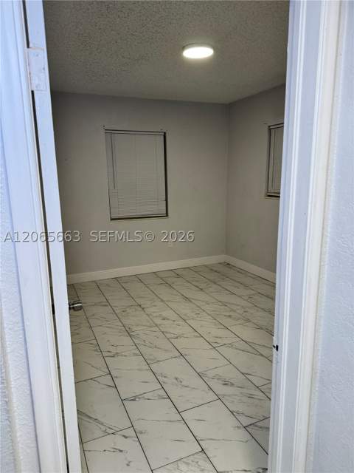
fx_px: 327
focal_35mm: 24
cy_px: 236
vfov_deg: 71.6
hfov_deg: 56.8
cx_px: 177
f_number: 1.78
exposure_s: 1/120
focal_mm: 6.76
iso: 125
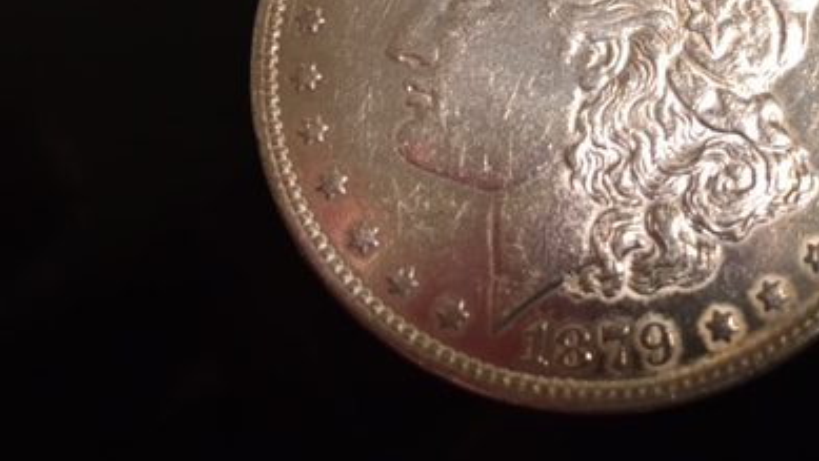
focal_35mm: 52
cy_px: -40
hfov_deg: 38.9
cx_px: 604
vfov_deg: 21.9
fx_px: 1129
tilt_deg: -69.2
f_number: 2.2
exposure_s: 1/15
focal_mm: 4.15
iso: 32
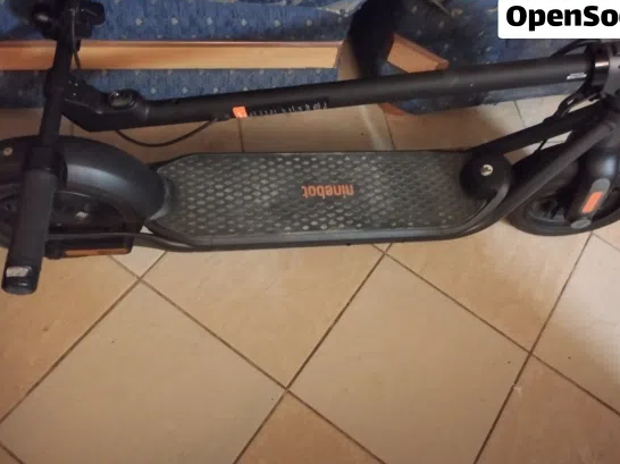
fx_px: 609
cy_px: 202
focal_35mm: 34
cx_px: 327
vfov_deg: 41.7
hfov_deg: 53.9
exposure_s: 1/17.1
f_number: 1.8
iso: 3200
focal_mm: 4.22
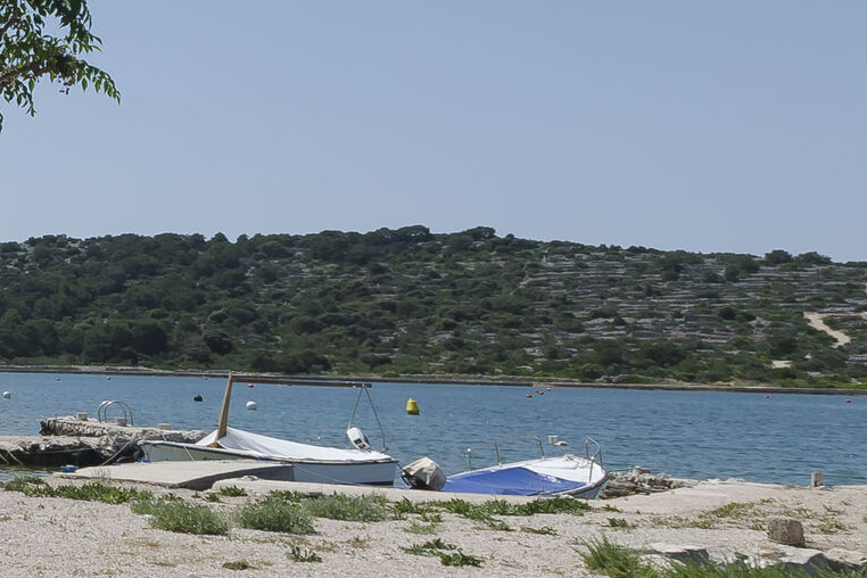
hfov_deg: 26.7
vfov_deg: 24.1
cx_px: -411
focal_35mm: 55
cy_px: 97
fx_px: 1324
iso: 100
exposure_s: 1/400
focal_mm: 10
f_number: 9
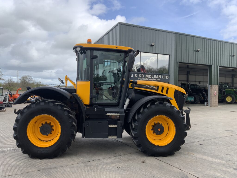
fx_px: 199
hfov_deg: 61.7
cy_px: 89
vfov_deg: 48.2
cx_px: 118
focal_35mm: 29
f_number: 1.8
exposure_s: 1/442
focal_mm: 3
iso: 16
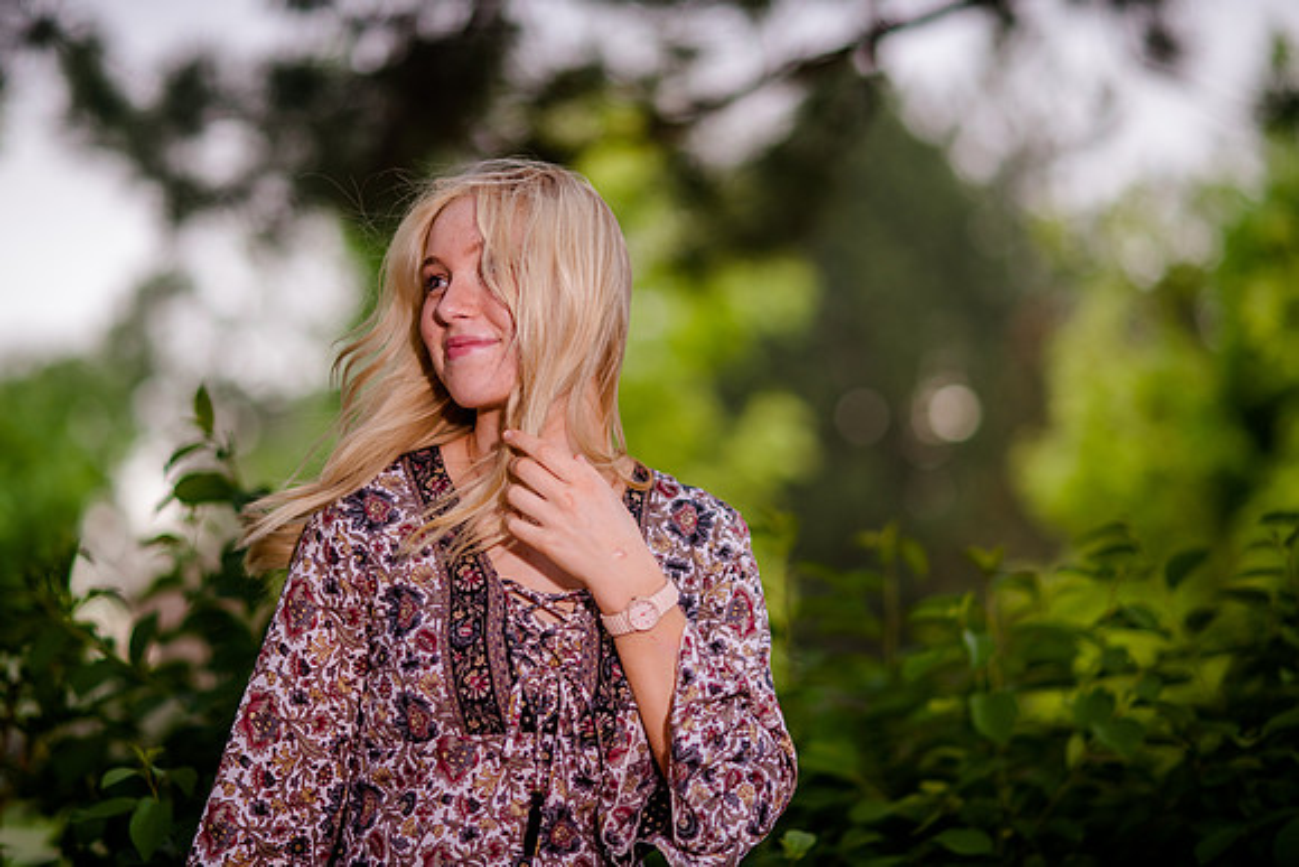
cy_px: 433
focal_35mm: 110
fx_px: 3952
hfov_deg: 18.7
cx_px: 624
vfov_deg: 12.5
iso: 200
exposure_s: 1/400
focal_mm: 105
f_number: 2
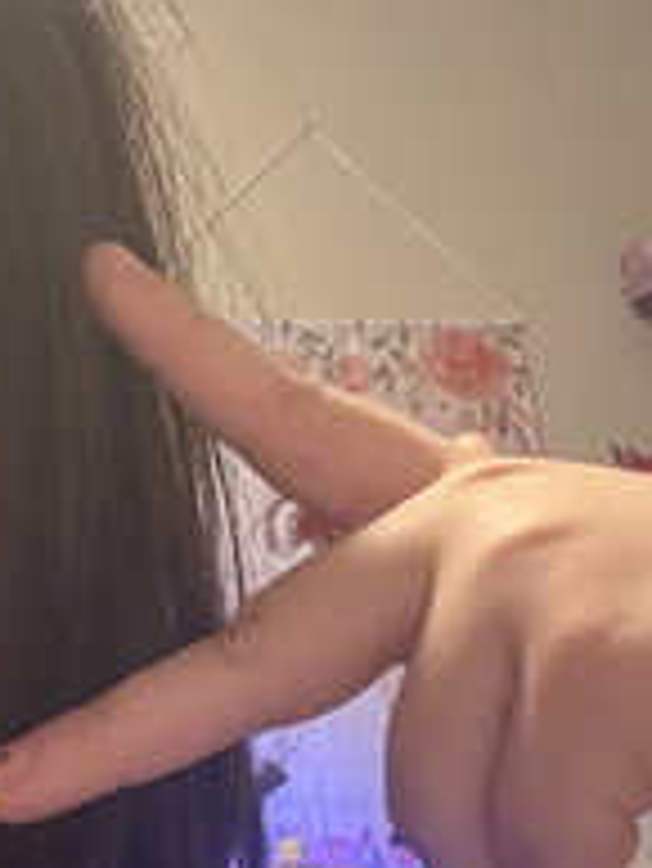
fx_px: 2082
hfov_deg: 16.6
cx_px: -243
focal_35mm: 83
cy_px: 654
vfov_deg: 23.3
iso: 640
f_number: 1.9
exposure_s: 1/15
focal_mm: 2.69
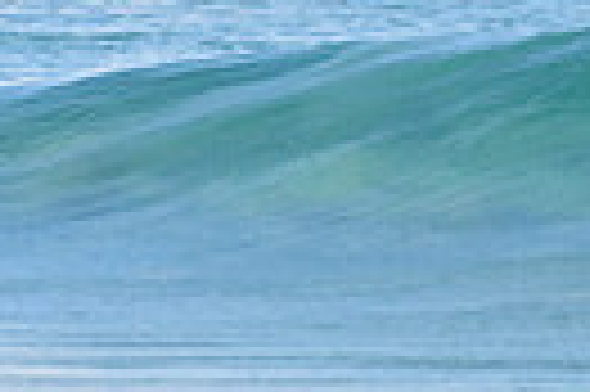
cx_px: 700
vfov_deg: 0.5
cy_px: -331
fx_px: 44489
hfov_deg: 0.8
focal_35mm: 2718
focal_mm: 500
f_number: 5.6
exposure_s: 1/4000
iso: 320
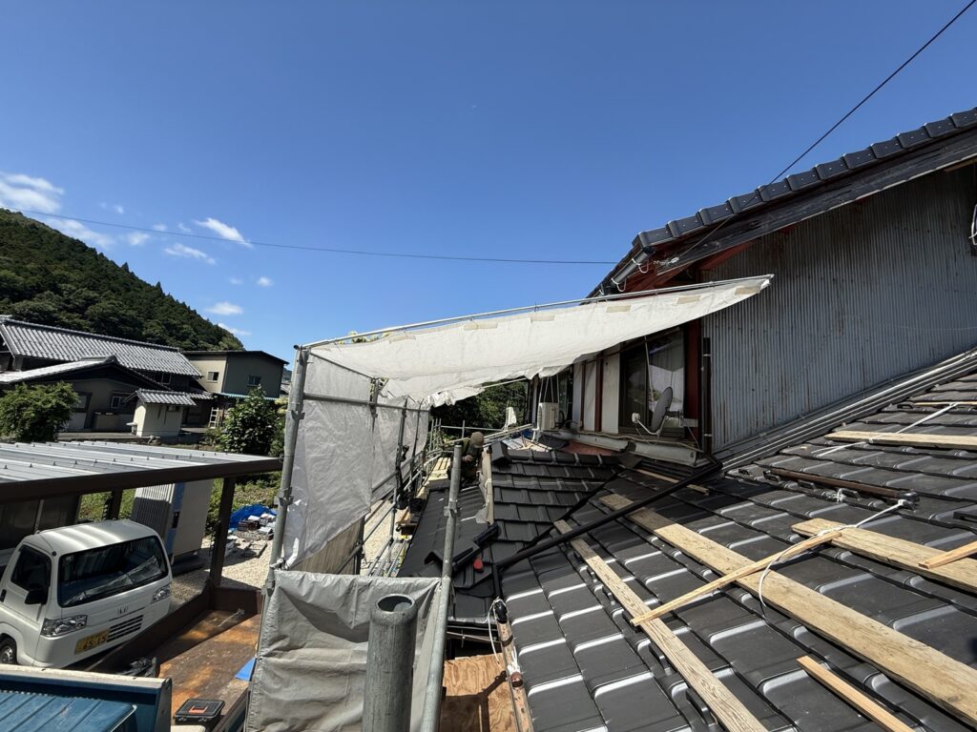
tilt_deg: +7.8
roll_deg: -4.7
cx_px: 488
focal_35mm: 14
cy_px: 366
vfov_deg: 85.7
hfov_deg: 102.1
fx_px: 395
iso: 50
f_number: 2.2
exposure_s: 1/2024
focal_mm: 2.22
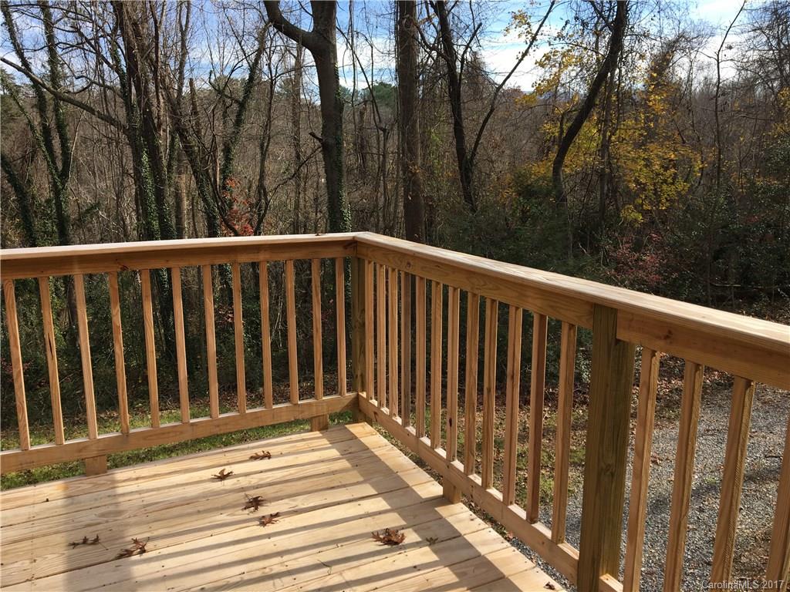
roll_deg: -0.1
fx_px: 662
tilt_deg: -11.0
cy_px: 296
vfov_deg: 48.2
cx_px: 395
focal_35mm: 29
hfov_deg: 61.7
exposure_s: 1/718
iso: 25
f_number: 2.2
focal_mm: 4.15
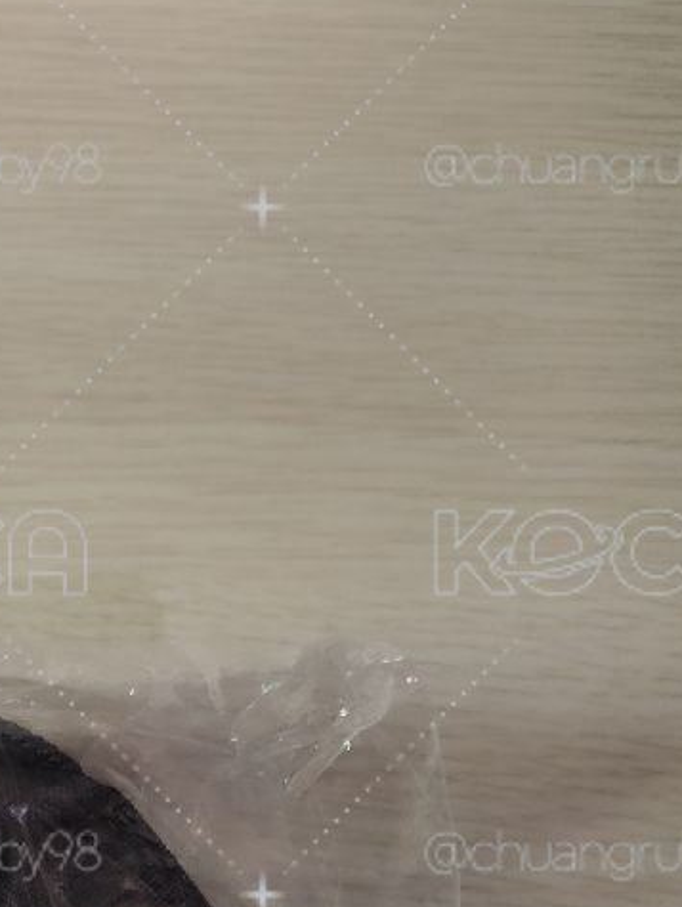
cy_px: 1352
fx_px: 2650
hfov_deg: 13.6
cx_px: -424
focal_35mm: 101
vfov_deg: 17.5
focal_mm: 4.71
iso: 125
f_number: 1.79
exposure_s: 1/30
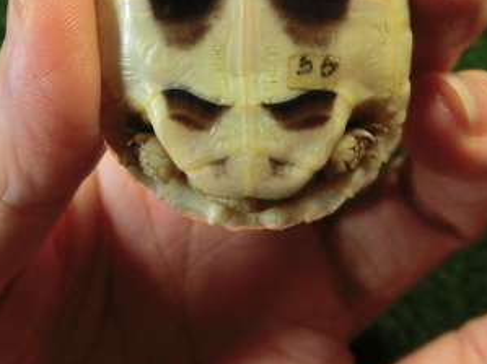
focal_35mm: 60
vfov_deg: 23.3
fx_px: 844
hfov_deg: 32.2
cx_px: 235
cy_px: -8
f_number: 3
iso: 200
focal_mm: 5
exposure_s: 1/60
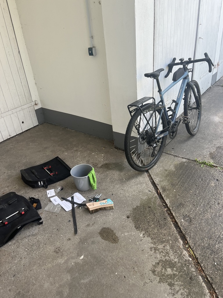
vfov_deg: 67.3
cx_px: 112
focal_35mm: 26
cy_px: 149
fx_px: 223
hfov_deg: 53.1
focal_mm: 5.1
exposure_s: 1/243
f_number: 1.6
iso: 40
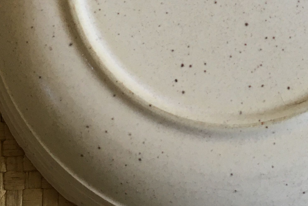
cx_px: 242
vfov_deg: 15.9
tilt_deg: -76.2
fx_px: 702
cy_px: -53
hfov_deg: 24.4
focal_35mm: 82
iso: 100
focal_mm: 4.15
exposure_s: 1/33
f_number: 2.2
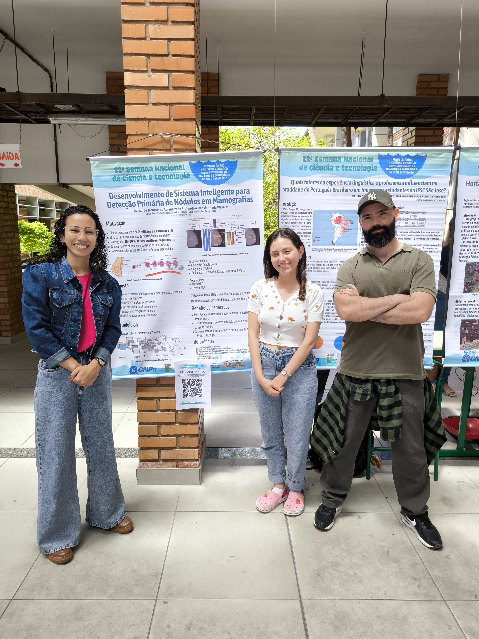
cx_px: 240
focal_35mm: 24
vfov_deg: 71.6
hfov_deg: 56.8
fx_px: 443
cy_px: 320
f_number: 1.9
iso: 50
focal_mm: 6.92
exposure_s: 1/306
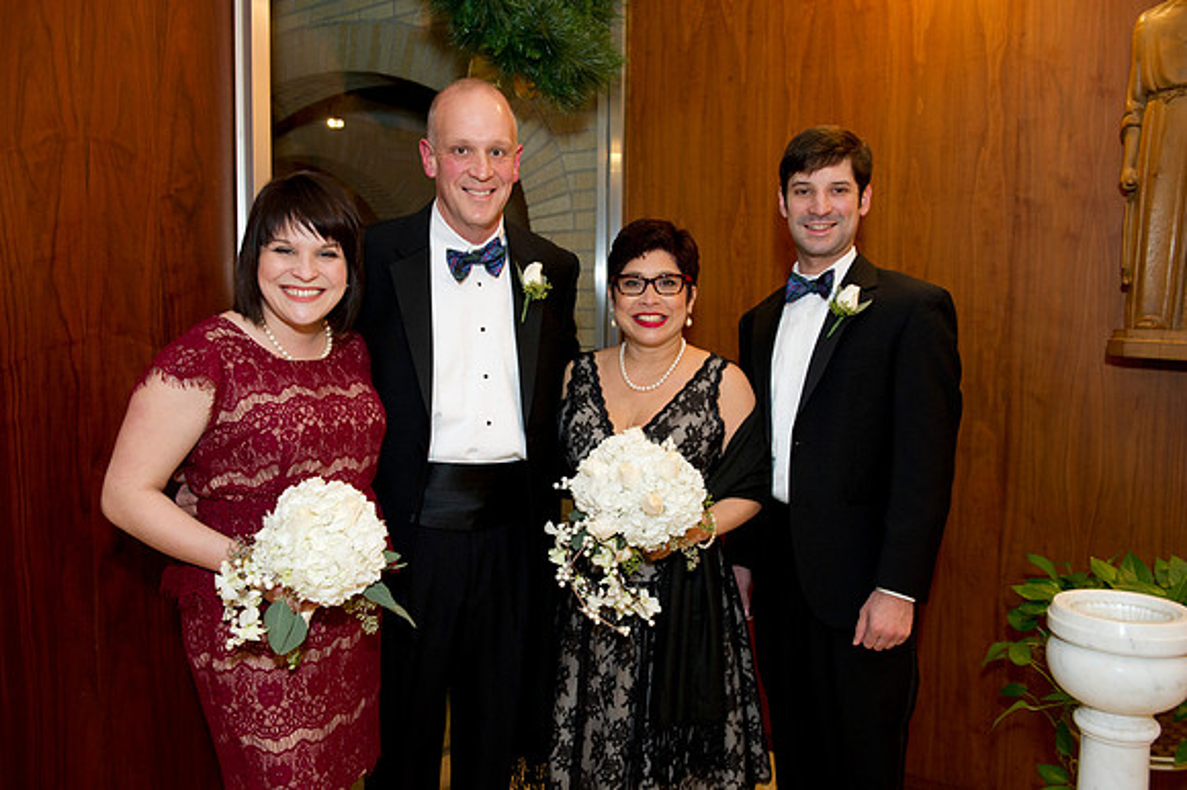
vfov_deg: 42.3
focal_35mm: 31
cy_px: 395
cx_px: 594
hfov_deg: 60.3
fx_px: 1022
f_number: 4.5
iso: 1600
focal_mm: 31
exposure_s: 1/80
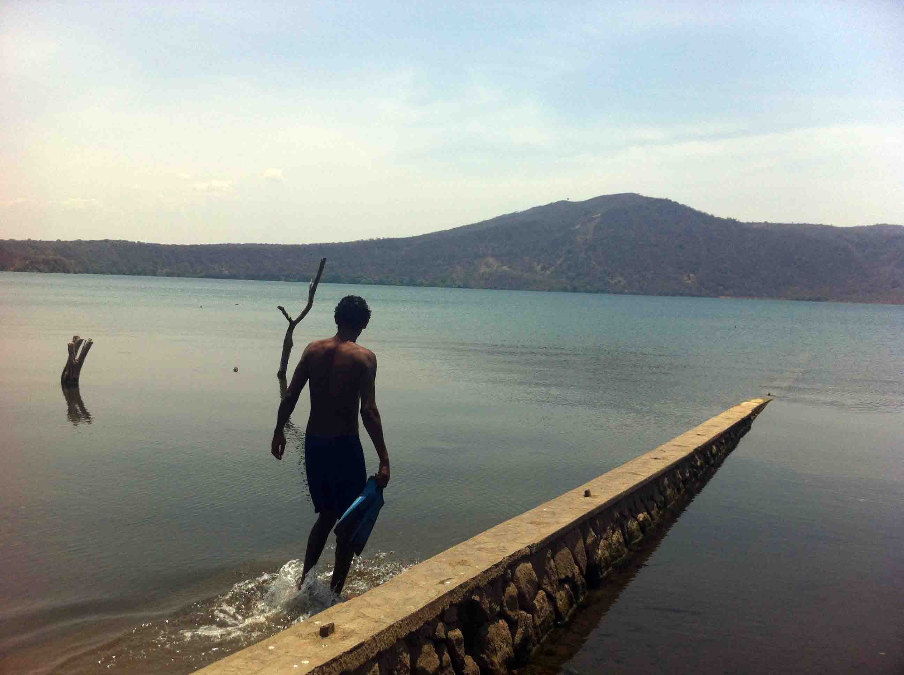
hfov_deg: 52.7
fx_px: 913
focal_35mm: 35
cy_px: 338
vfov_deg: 40.6
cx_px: 452
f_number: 2.8
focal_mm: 3.85
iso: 80
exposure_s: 1/2320
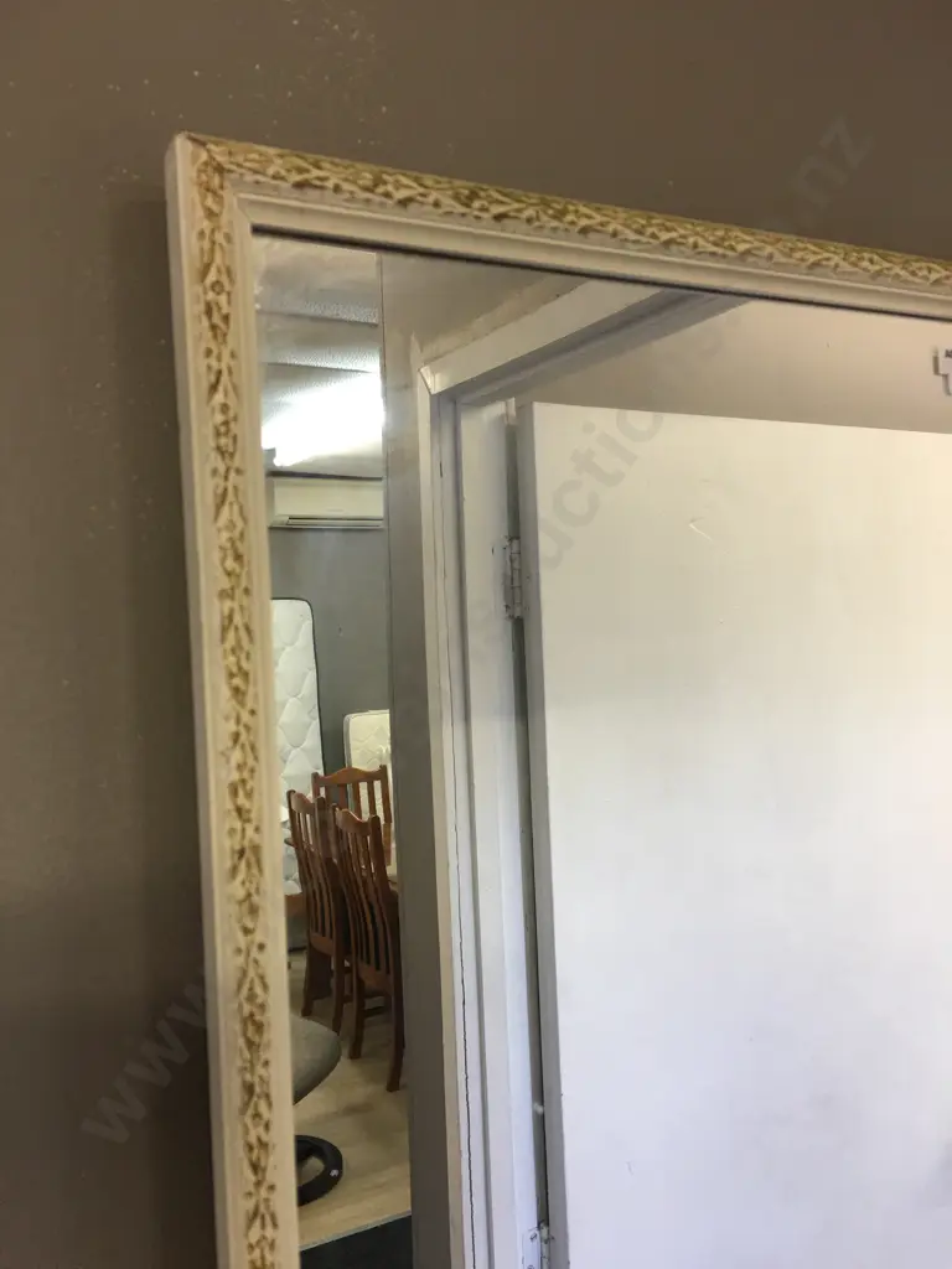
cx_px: 476
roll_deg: +1.9
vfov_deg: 61.7
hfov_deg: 48.2
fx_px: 1063
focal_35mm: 29
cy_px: 634
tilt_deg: +0.9
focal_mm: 4.15
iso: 40
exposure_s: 1/33
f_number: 2.2
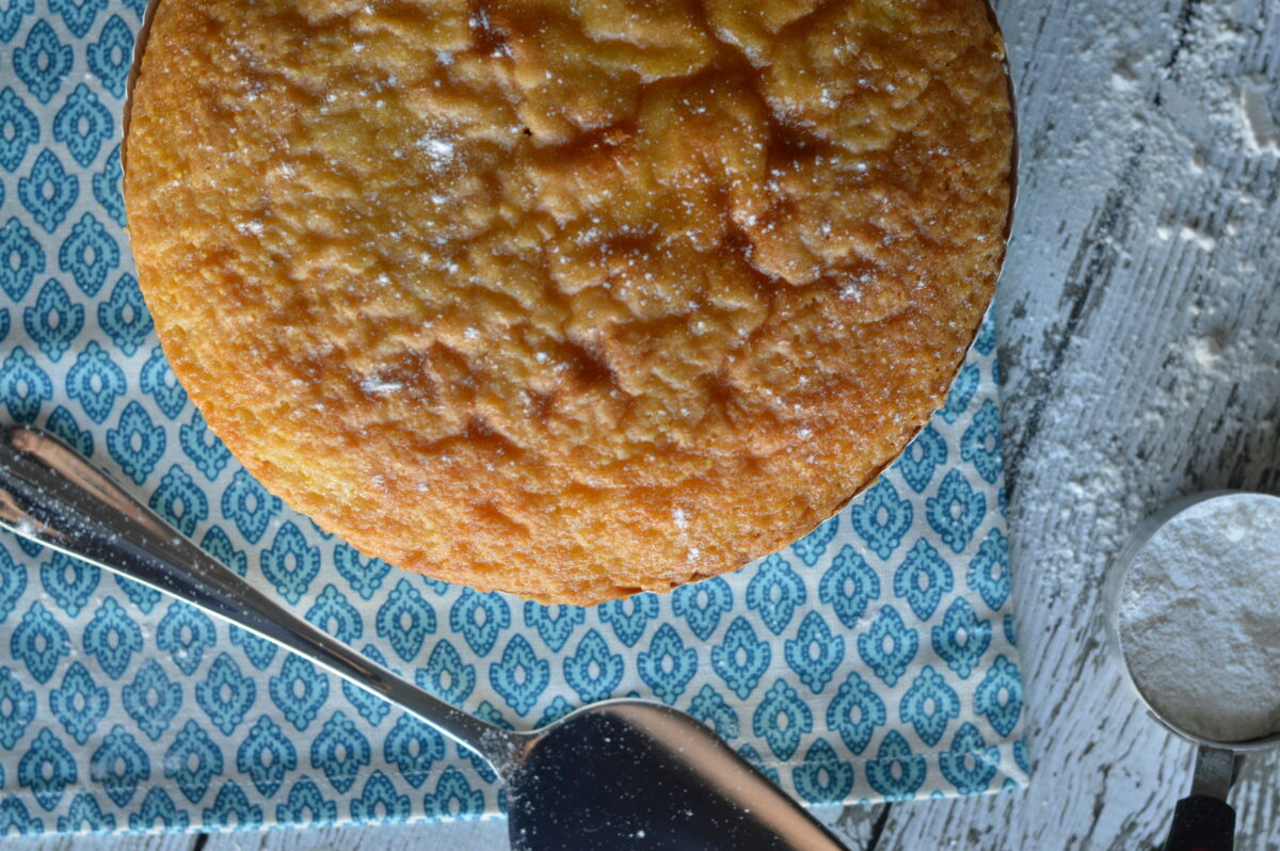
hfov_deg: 27.0
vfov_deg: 18.2
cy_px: 426
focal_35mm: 75
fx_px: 2664
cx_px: 640
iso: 200
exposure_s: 1/50
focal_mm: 50
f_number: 3.5
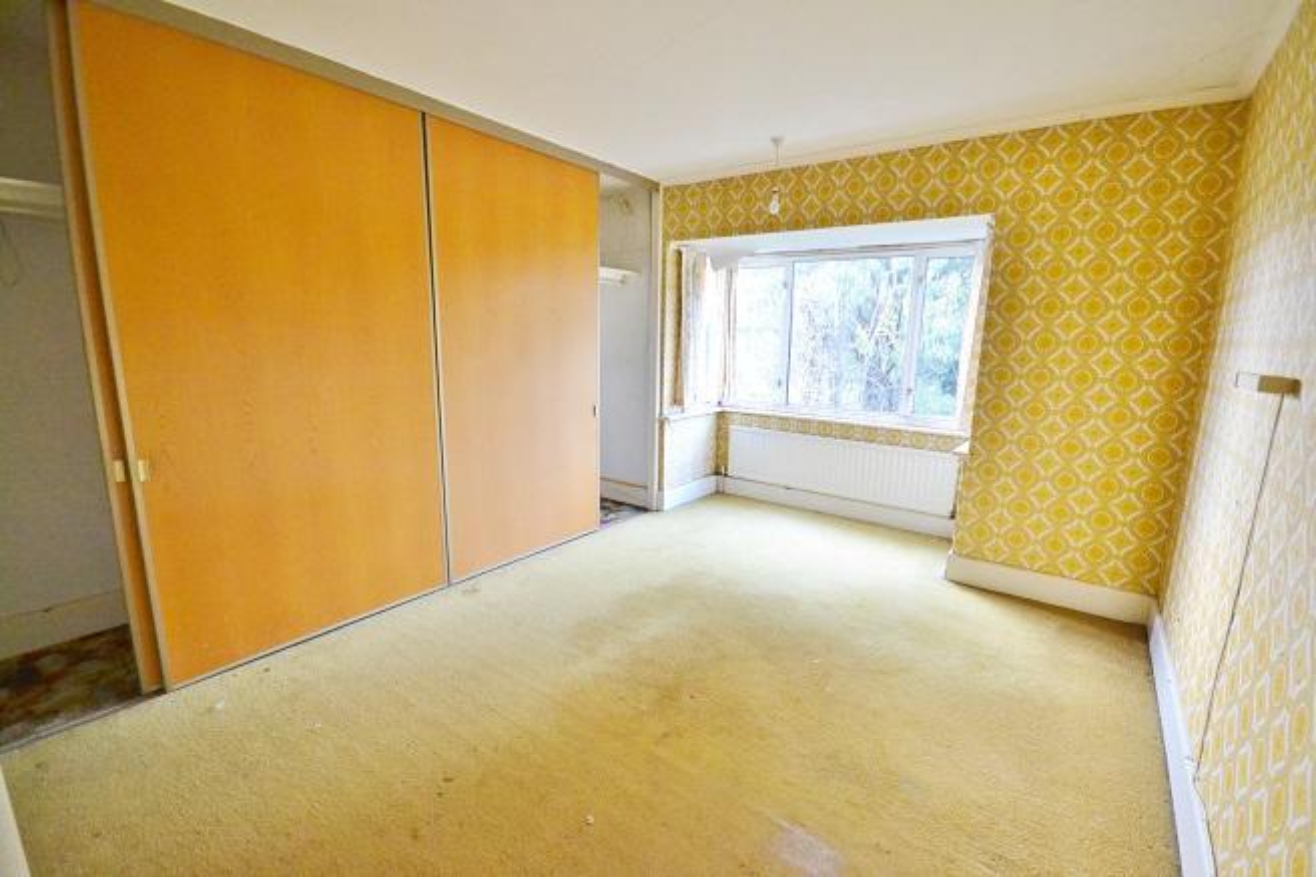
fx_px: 548
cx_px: 658
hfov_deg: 100.4
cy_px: 438
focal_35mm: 15
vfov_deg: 77.3
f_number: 4
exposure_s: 1/60
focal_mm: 10
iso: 1600
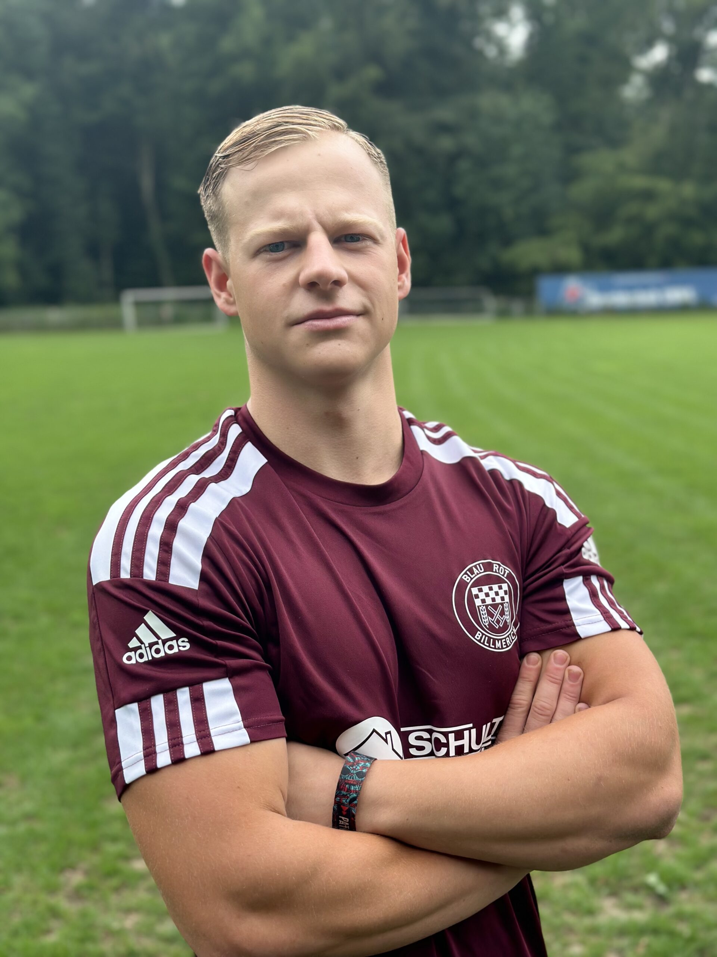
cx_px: 358
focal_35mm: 48
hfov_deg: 30.3
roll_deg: +3.8
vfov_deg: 39.7
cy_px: 478
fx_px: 1326
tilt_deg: -7.2
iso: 80
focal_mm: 6.86
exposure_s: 1/1751
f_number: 1.78
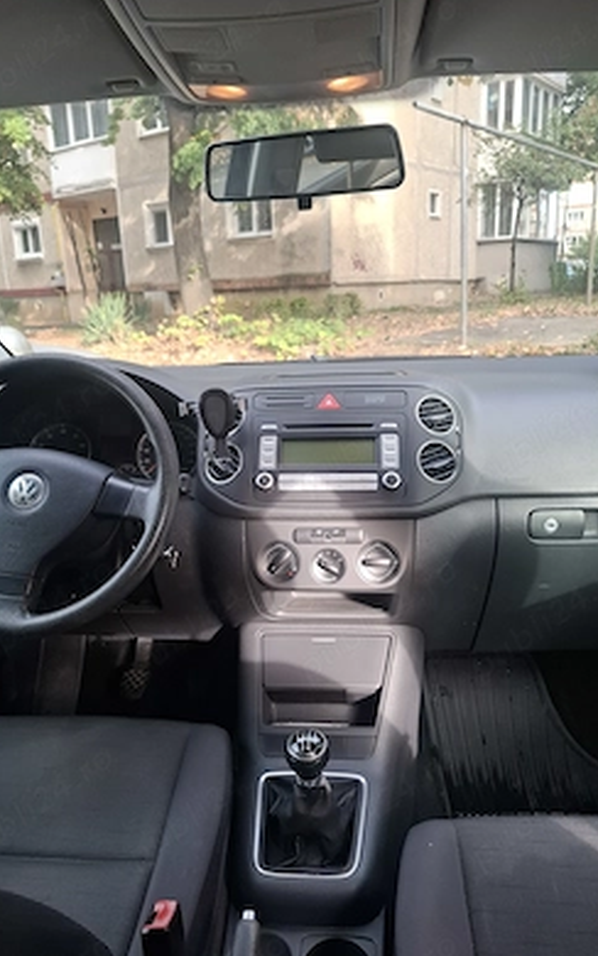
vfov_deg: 72.5
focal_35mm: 25
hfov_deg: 49.3
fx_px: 651
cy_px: 473
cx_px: 292
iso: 50
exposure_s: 1/100
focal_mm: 5.54
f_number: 1.8
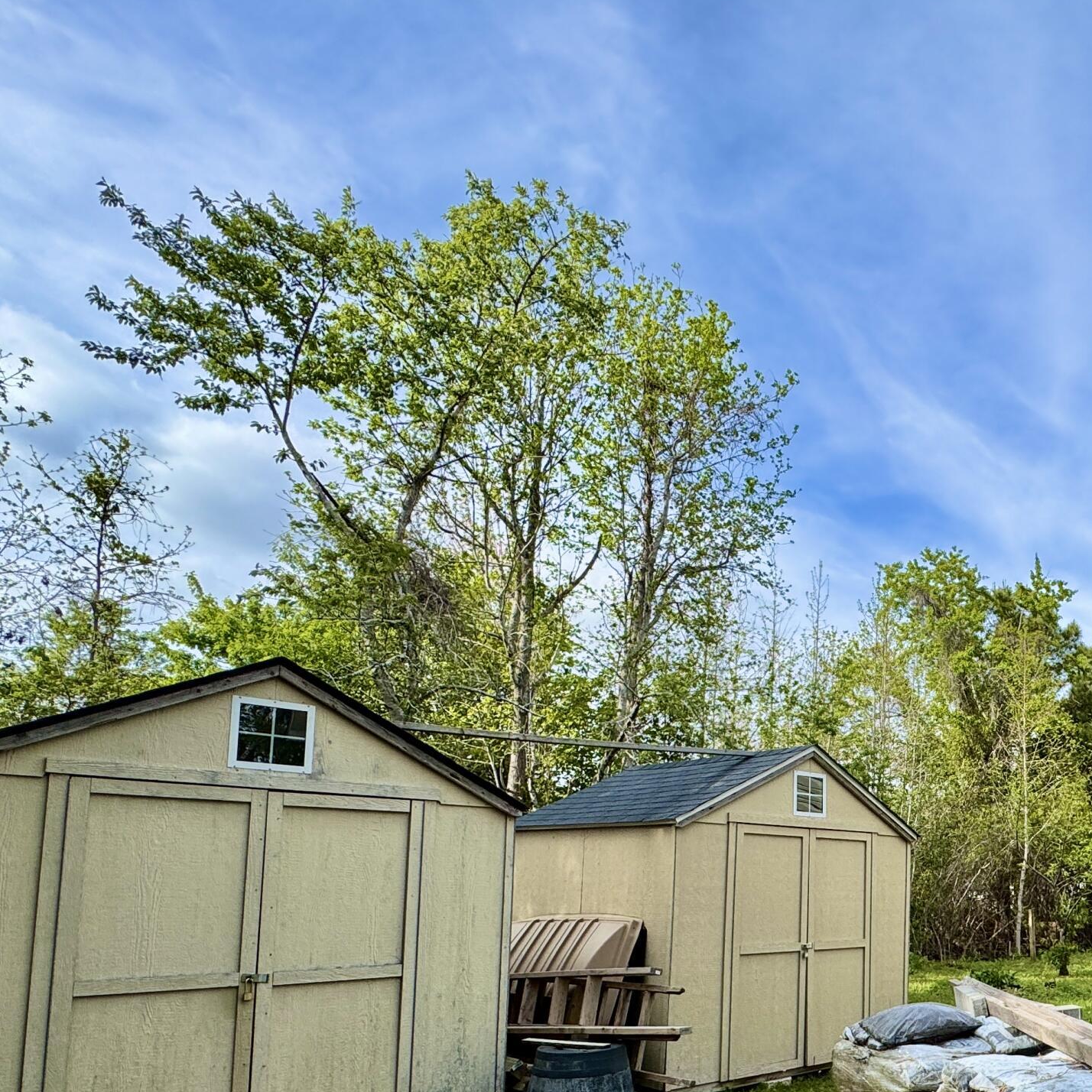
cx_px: 914
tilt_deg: +4.7
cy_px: 804
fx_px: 928
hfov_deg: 55.4
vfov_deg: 58.1
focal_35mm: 26
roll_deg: -1.5
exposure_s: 1/1198
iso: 50
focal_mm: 2.22
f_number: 2.2
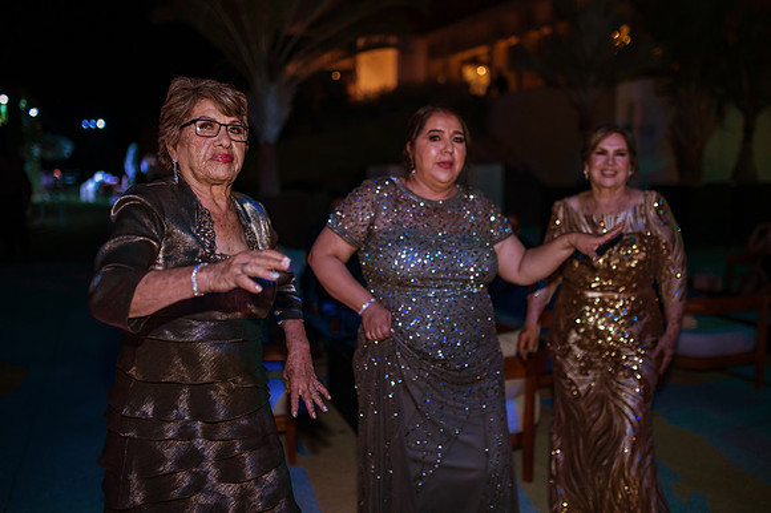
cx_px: 386
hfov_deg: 54.5
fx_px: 749
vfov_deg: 37.8
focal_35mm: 35
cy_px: 256
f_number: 1.4
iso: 2000
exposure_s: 1/200
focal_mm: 35
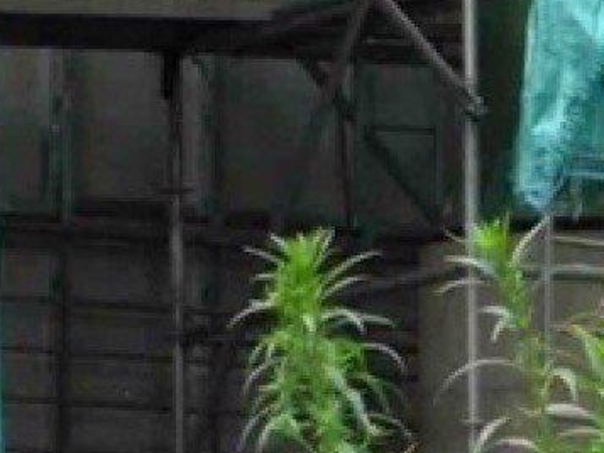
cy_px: -686
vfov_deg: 3.1
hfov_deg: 4.1
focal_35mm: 478
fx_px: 8343
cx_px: 129
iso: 200
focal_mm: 14.7
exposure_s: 1/125
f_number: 4.1
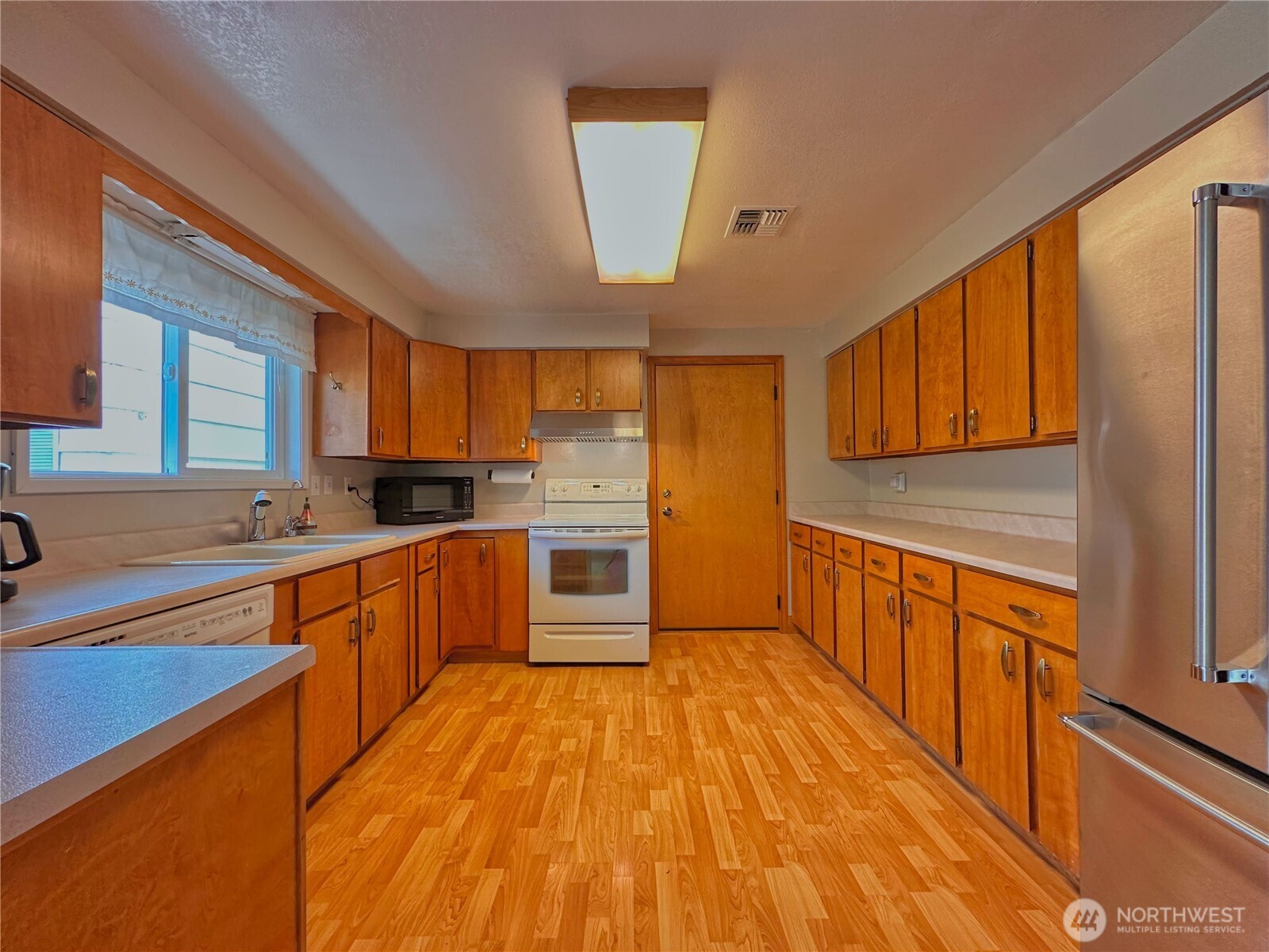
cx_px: 634
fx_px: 513
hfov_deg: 102.1
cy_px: 476
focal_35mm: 14
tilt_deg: +0.7
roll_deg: +0.3
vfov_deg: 85.7
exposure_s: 1/120
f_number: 2.2
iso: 200
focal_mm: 2.2
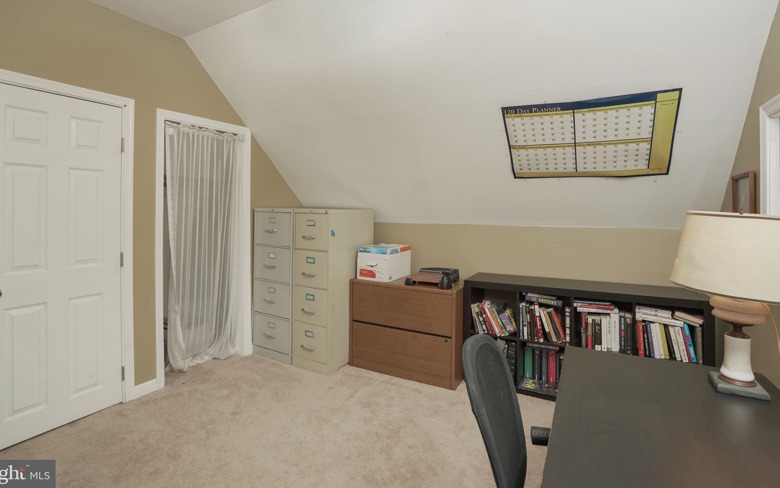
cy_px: 218
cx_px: 374
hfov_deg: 94.3
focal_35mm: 17
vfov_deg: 67.8
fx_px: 361
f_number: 8
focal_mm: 16
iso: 320
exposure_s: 1/80
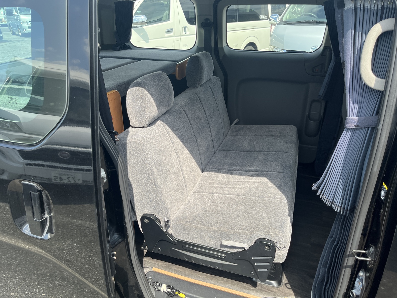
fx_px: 298
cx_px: 198
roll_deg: +0.0
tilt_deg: -24.7
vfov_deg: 53.1
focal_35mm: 26
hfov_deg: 67.3
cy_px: 149
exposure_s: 1/864
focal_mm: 5.1
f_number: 1.6
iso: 50
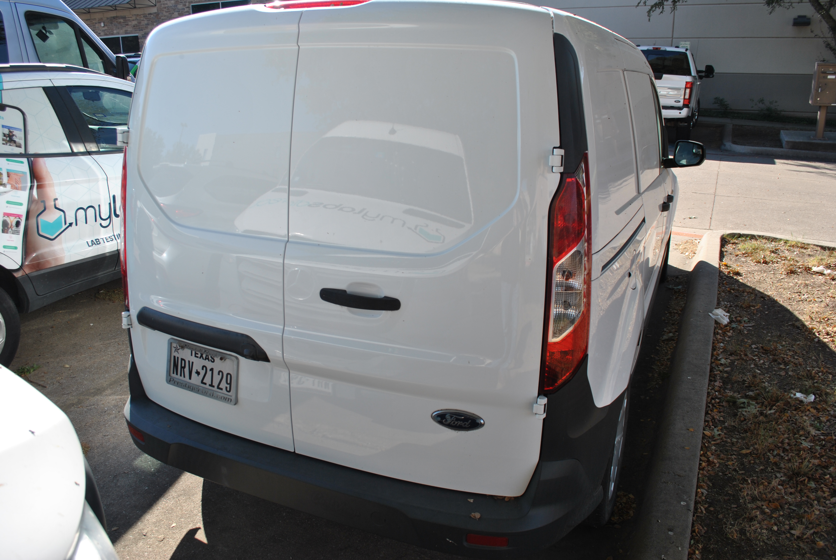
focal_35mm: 27
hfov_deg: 67.3
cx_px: 418
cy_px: 280
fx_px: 628
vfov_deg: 48.0
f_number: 5.6
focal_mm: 18
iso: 100
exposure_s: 1/200
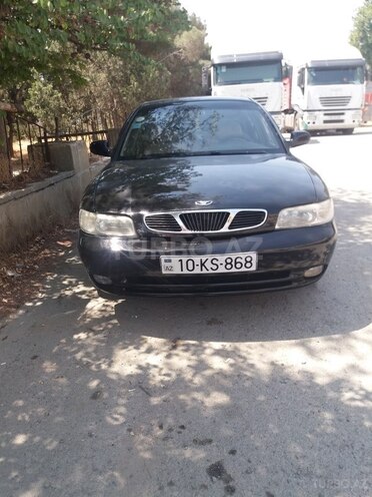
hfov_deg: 49.7
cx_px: 186
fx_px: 401
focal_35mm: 28
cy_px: 248
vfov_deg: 63.4
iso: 64
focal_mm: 3.7
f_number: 1.9
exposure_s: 1/395
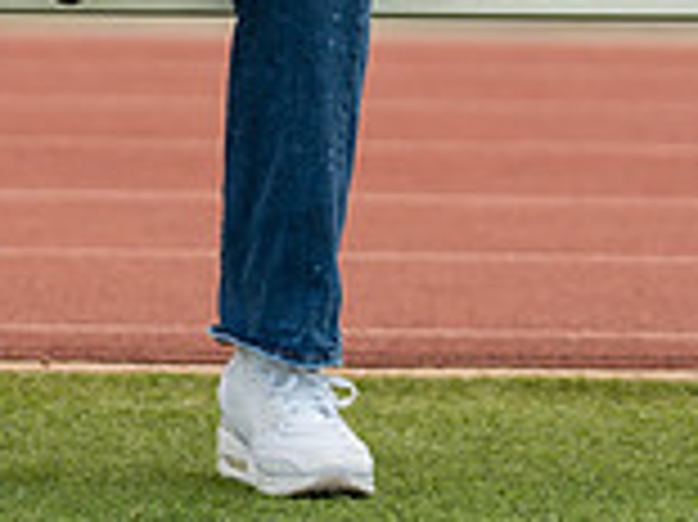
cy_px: -292
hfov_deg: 4.8
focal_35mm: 416
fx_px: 8382
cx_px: 152
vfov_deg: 3.6
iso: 125
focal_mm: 113
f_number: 2.8
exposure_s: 1/400
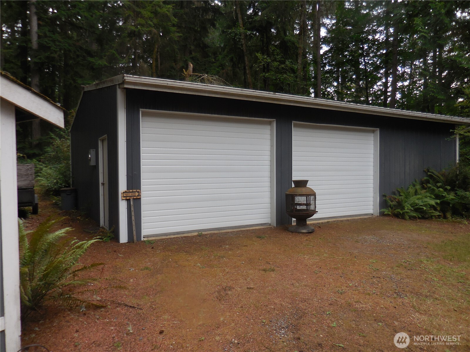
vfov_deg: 54.9
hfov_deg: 69.4
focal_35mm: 25
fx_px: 339
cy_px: 176
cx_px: 235
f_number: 3.3
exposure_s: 1/100
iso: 125
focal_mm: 4.5
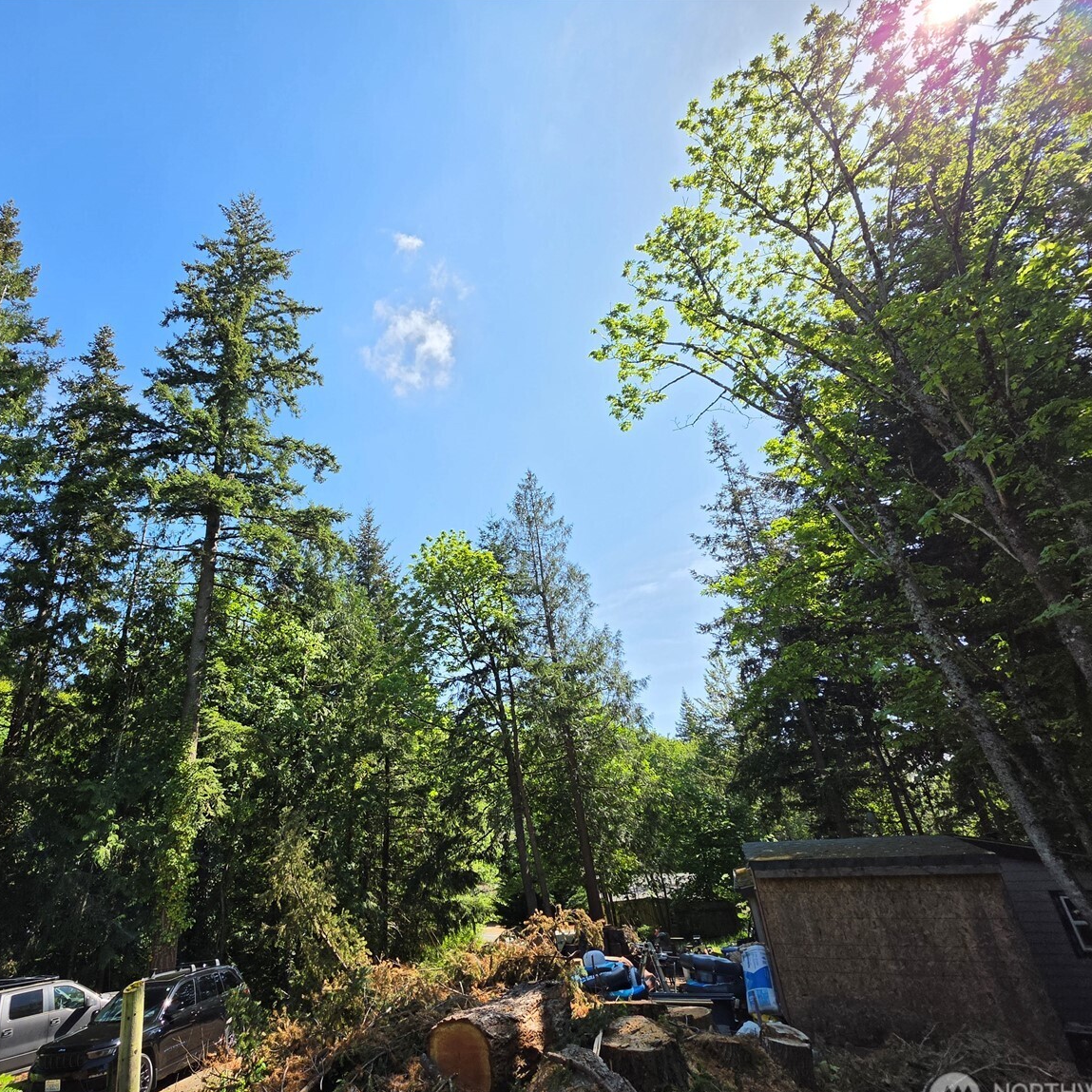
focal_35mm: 16
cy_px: 566
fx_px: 571
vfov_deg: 87.4
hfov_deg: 85.9
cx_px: 415
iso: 32
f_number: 1.9
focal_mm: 2.2
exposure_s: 1/1399
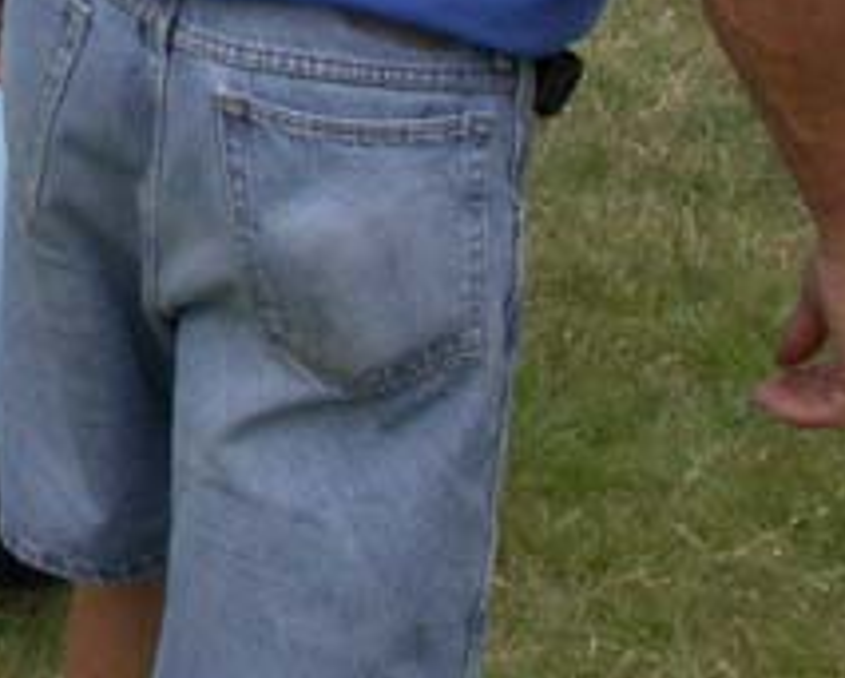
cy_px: -285
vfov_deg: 10.8
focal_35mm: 139
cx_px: -599
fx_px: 3481
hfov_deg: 12.8
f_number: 7.5
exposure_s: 1/306
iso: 100
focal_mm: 7.85
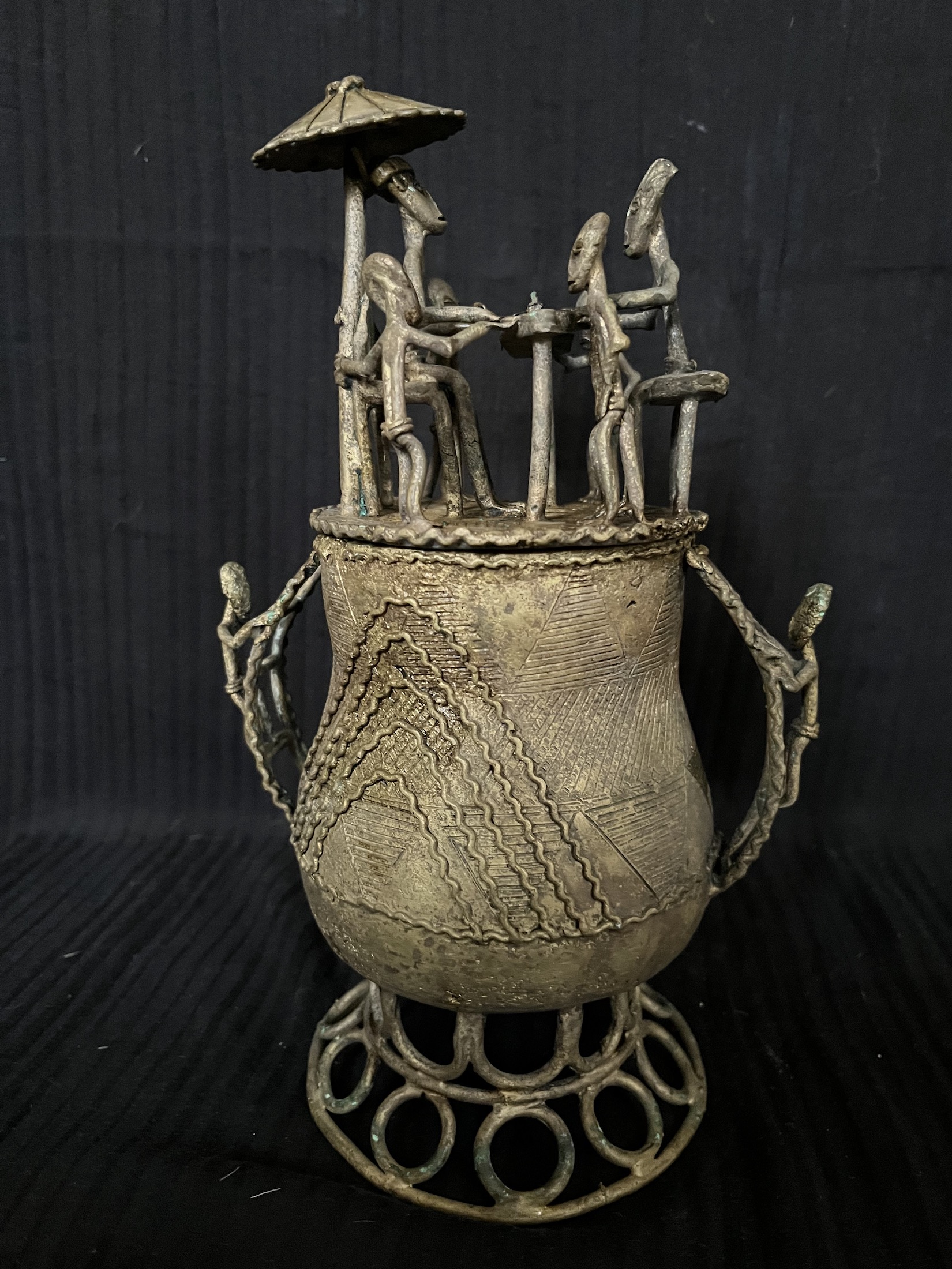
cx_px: 476
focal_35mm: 26
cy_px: 634
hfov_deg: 53.1
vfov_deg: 67.3
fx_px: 953
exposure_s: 1/33
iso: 640
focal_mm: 5.1
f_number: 1.6
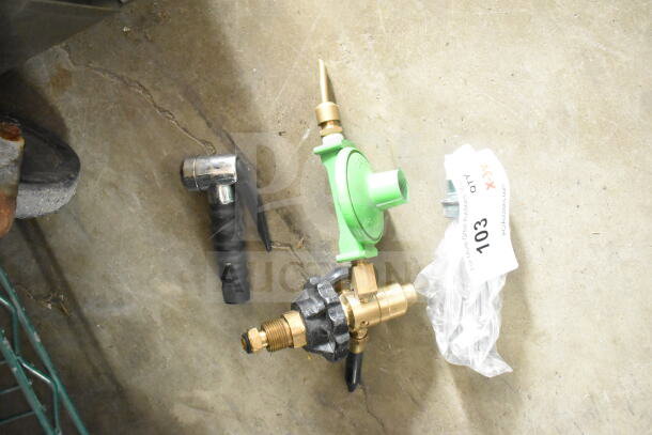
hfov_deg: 57.2
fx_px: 598
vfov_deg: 40.0
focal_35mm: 33
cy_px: 218
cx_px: 326
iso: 9000
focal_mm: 22
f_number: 3.8
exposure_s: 1/40
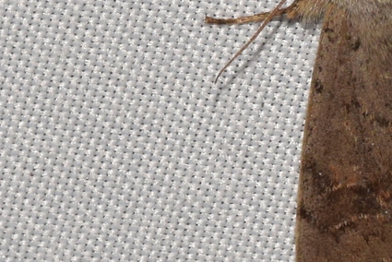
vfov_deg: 2.9
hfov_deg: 4.3
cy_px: 74
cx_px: 394
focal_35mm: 474
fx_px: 5165
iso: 500
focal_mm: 140
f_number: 14
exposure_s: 1/160
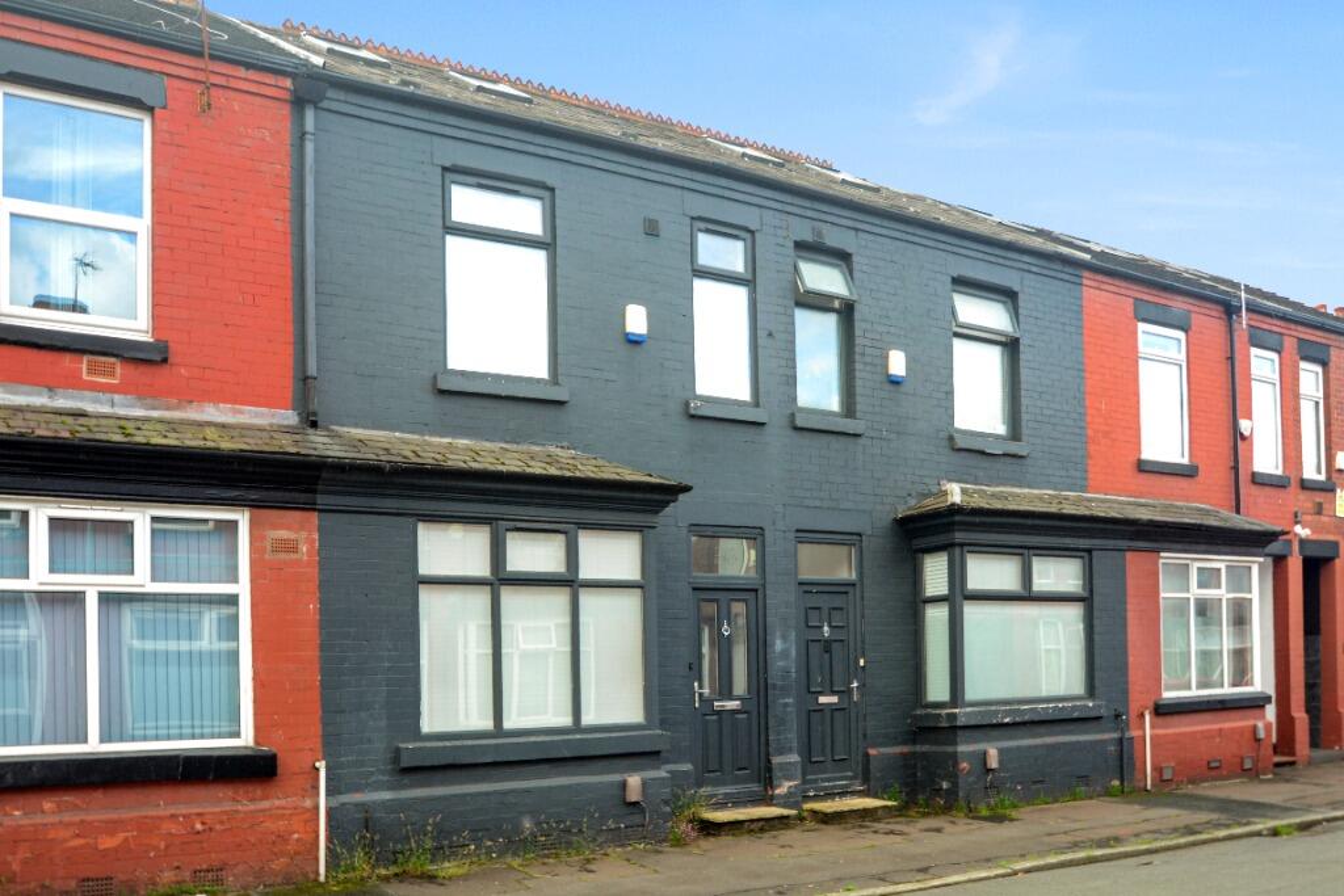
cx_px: 672
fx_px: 1120
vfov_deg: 43.6
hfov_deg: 61.9
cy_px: 448
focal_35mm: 30
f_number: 5
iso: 400
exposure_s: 1/200
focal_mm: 20
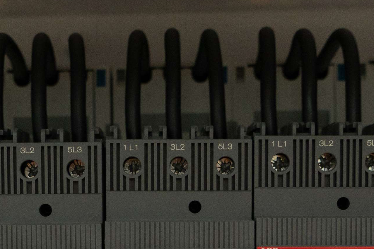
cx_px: 126
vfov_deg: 10.8
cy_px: 303
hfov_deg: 16.4
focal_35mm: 125
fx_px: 1298
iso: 1250
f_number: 5
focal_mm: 38
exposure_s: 1/80
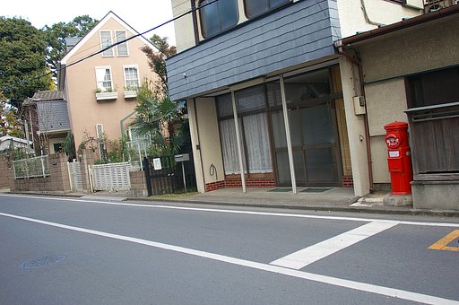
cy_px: 152
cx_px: 230
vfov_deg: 42.2
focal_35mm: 31
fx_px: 395
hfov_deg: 60.3
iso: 200
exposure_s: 1/125
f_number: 2.8
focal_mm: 21
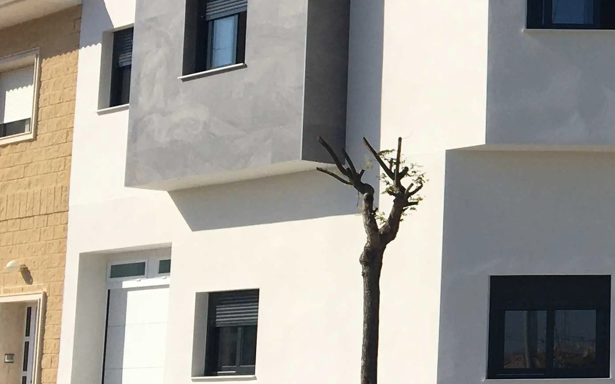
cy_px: 155
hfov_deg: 21.1
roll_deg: +1.0
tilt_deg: +10.6
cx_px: 802
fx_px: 1491
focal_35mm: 89
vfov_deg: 14.7
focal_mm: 4.15
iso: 25
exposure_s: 1/2959
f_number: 2.2
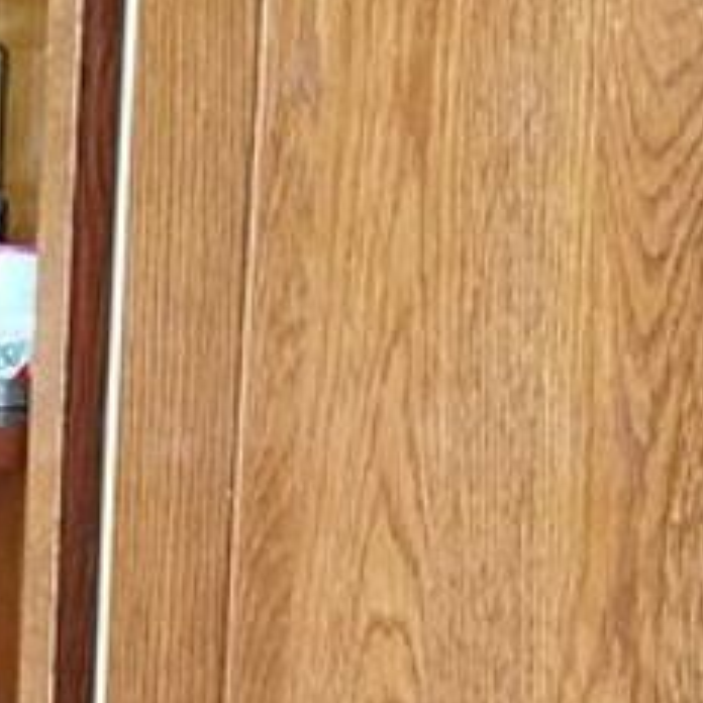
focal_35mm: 122
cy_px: 411
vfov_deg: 14.3
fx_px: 2803
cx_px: -182
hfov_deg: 13.8
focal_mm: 5.31
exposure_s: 1/33
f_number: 1.7
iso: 500
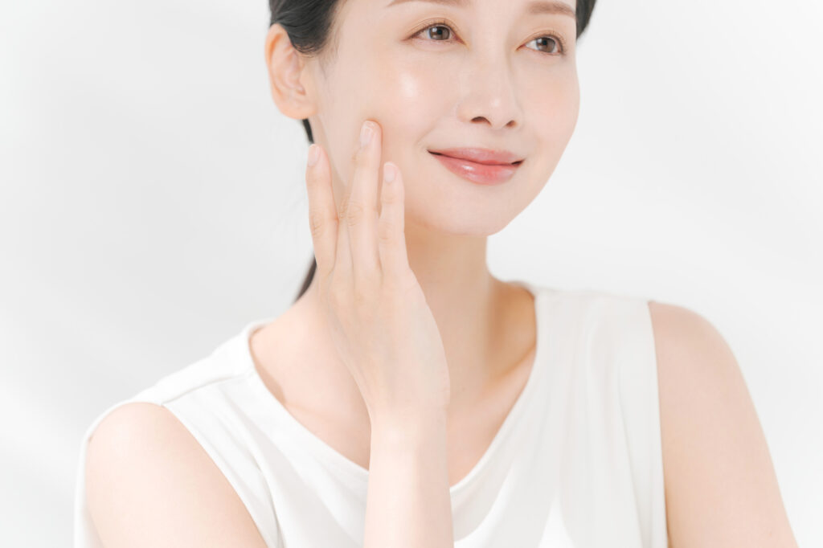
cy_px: 274
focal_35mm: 180
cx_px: 412
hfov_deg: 11.4
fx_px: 4113
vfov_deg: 7.6
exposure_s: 1/250
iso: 250
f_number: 3.5
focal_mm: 180
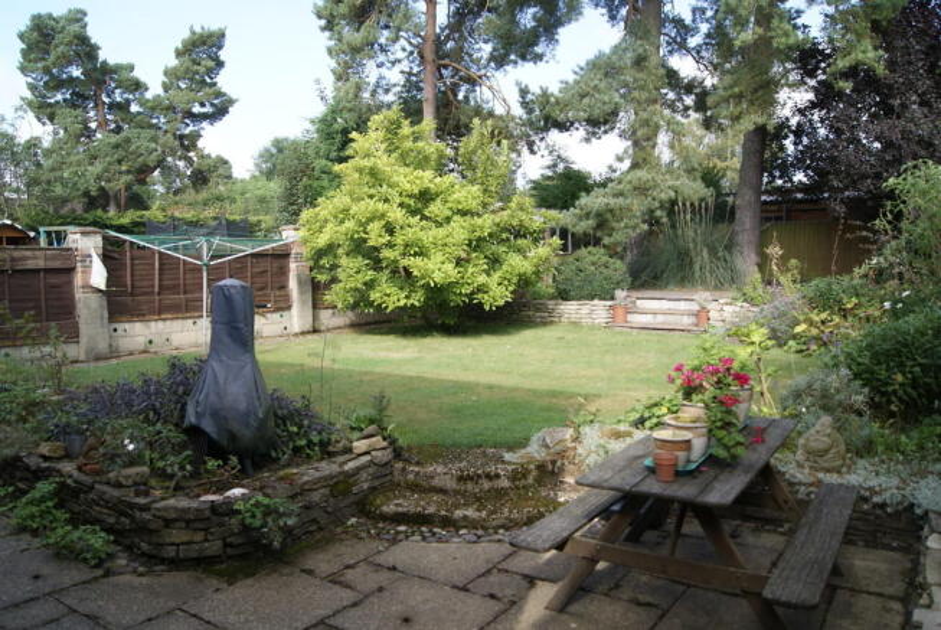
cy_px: 315
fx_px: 1021
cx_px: 470
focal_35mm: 39
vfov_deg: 34.3
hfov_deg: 49.5
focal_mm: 26
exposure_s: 1/80
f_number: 9
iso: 100
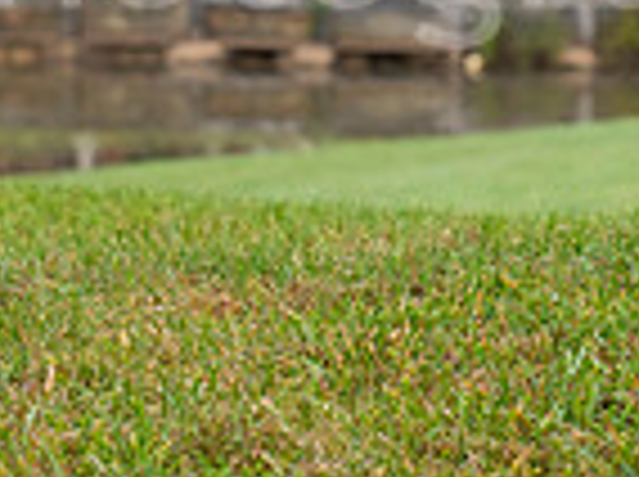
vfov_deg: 5.0
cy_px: -277
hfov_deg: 6.7
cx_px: 459
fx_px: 5436
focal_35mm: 295
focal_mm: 50
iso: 500
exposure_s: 1/320
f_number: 8
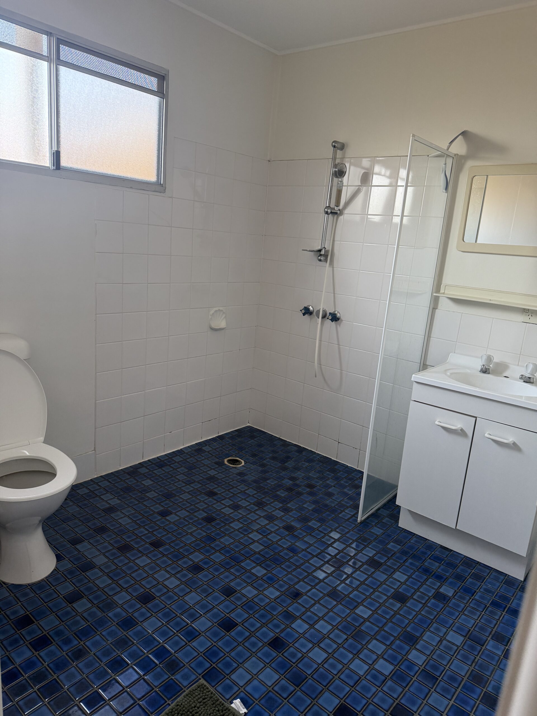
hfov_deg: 56.8
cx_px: 268
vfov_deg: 71.6
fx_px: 496
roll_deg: -5.6
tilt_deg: -12.9
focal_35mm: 24
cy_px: 358
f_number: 1.78
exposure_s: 1/120
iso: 200
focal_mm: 6.76
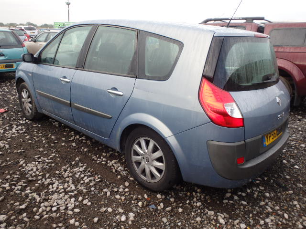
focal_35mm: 28
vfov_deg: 49.7
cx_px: 153
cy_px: 114
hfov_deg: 63.4
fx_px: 248
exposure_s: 1/100
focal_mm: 5
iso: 125
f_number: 3.9
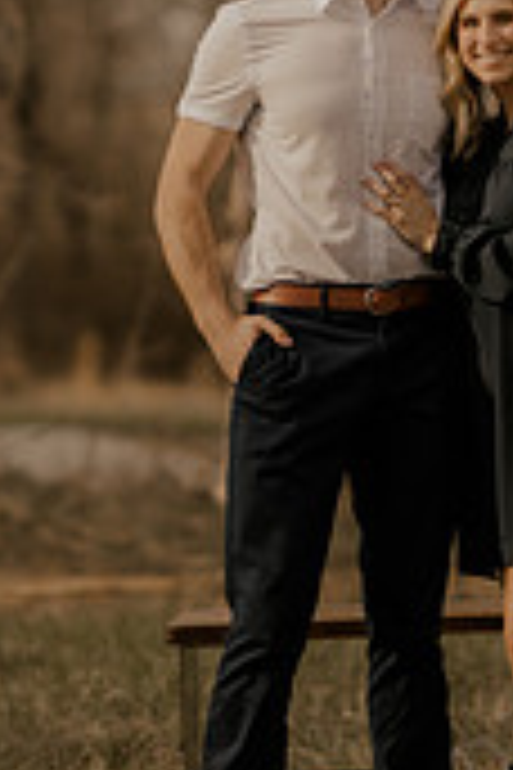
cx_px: 436
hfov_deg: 4.1
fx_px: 7139
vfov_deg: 6.2
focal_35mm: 334
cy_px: 140
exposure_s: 1/10000
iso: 200
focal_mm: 85
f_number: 1.4
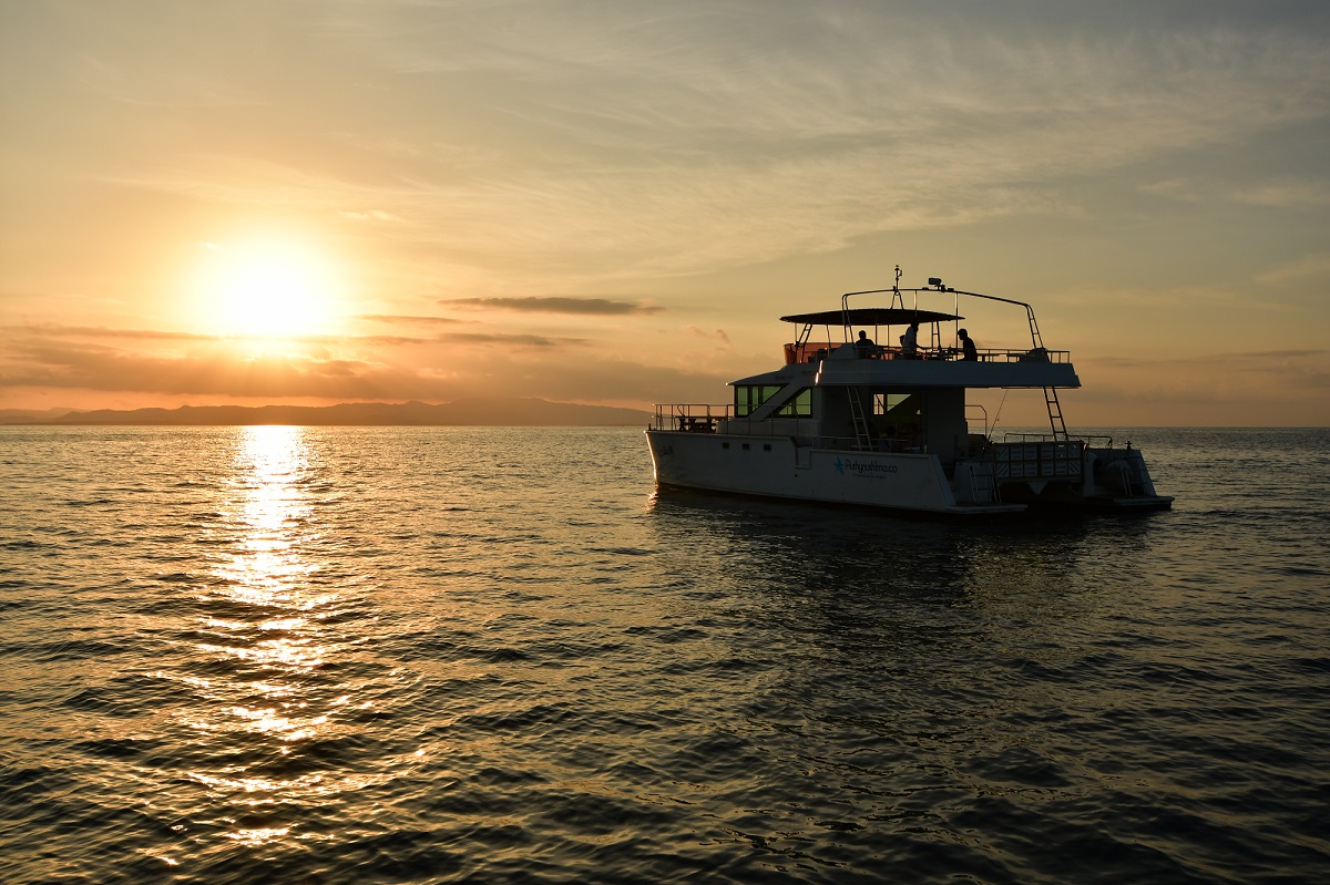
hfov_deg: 53.2
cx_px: 665
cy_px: 442
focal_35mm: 36
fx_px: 1329
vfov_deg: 36.8
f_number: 8
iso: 125
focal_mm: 24
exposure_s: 1/800
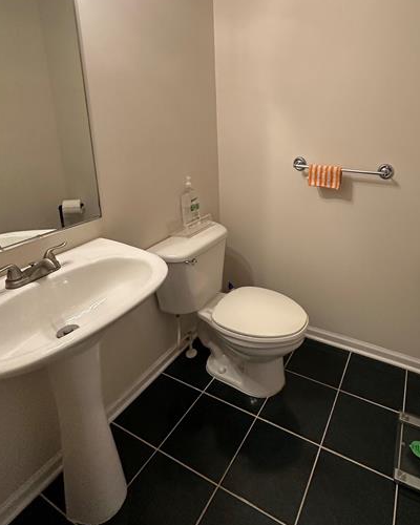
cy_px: 188
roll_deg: -1.0
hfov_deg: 64.1
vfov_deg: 75.9
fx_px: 326
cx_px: 275
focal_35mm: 21
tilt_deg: -12.5
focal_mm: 2.22
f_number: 2.2
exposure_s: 1/120
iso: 320
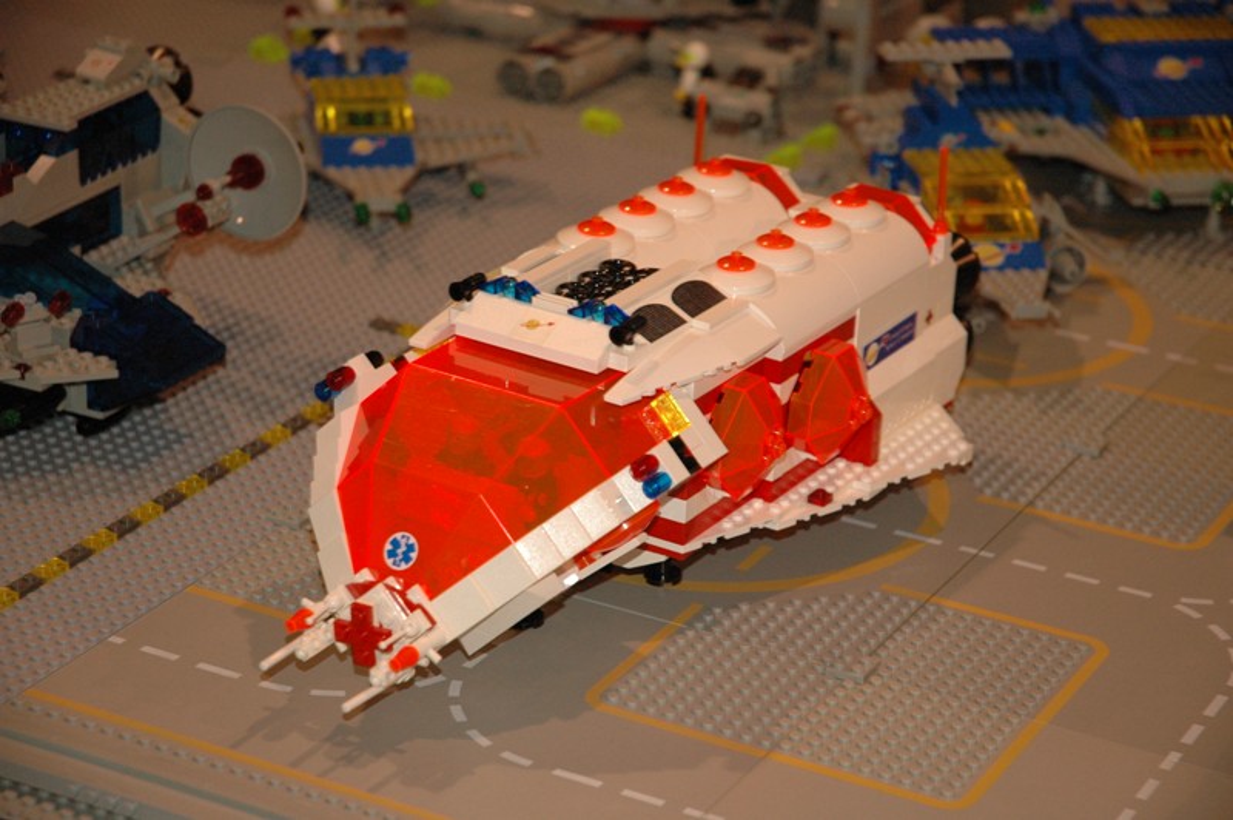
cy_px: 410
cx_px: 616
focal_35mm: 105
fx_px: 3593
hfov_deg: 19.5
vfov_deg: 13.0
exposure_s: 1/60
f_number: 4.5
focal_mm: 70
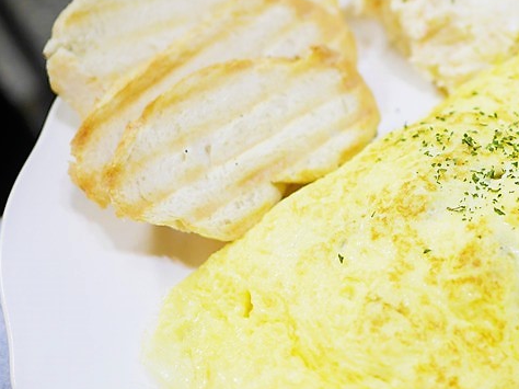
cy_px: 191
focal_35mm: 57
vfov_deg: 25.6
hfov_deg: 32.3
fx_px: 854
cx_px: 455
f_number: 1.8
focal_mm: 15
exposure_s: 1/80
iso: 200
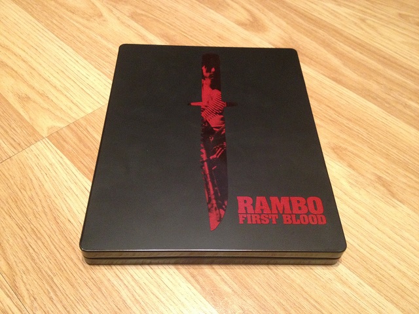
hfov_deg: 52.6
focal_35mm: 35
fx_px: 424
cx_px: 210
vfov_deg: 40.7
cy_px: 157
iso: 400
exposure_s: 1/20
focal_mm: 4.28
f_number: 2.4
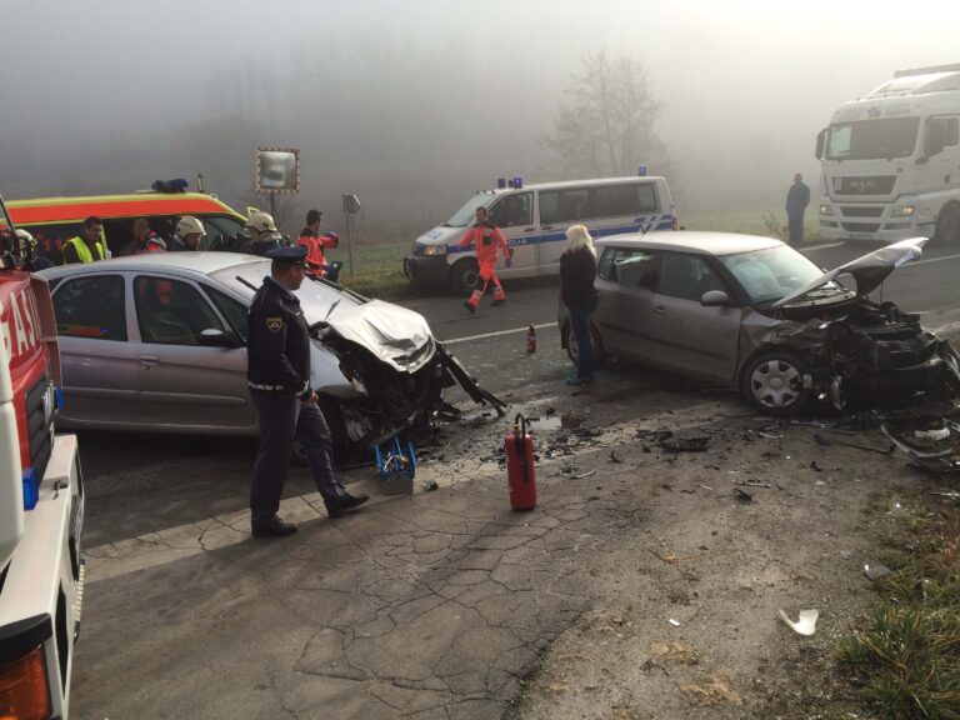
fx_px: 804
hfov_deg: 61.7
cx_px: 480
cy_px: 360
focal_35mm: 29
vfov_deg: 48.2
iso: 32
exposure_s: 1/1953
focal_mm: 4.15
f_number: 2.2
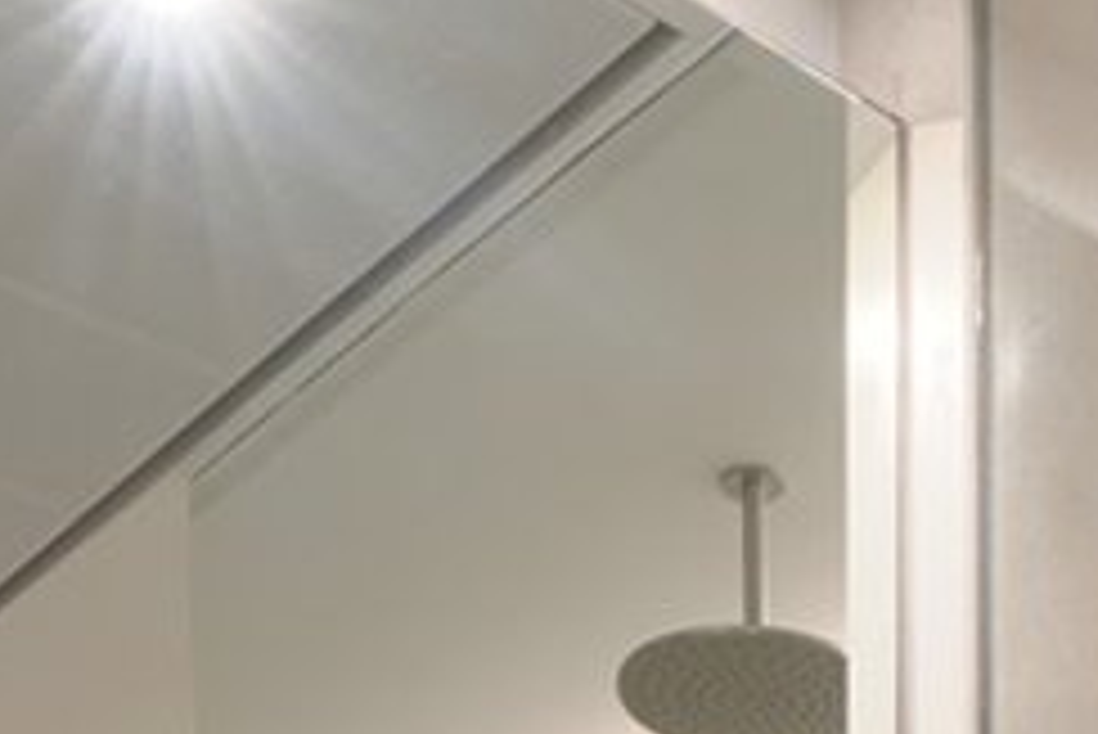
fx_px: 2716
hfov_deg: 22.3
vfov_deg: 11.6
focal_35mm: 89
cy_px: 1950
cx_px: 1010
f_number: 8
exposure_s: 1/10
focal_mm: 16
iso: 400
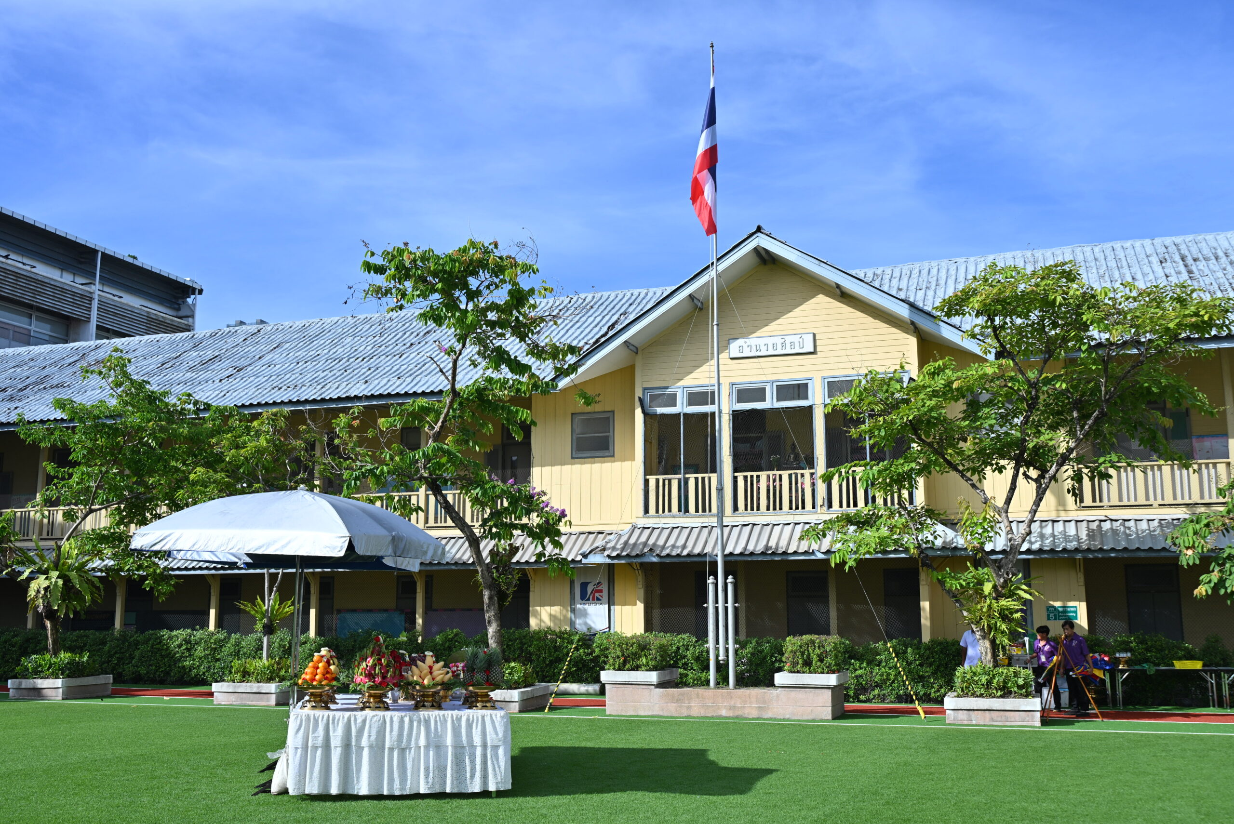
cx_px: 617
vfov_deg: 37.9
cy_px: 412
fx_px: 1200
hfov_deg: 54.4
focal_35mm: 35
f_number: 5
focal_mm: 35
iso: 100
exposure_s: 1/800
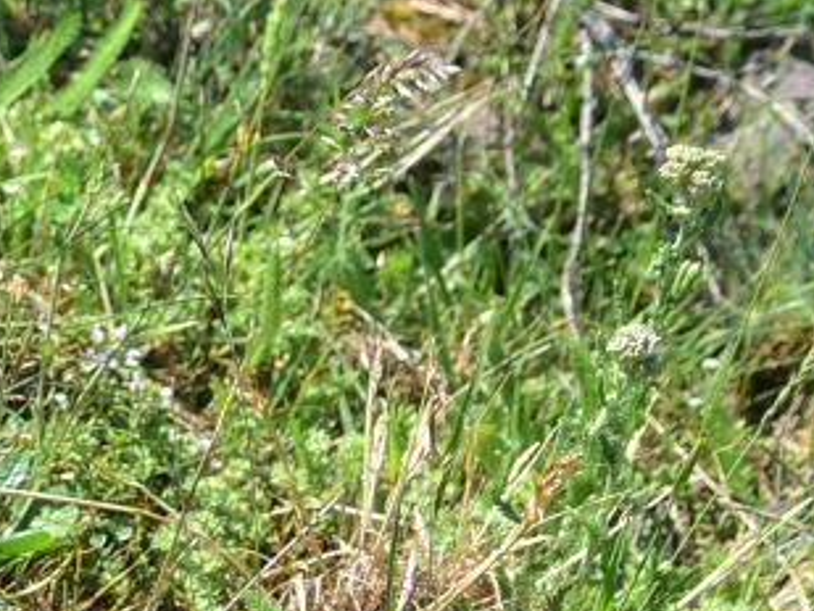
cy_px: 612
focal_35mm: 202
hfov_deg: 9.5
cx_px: -479
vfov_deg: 7.3
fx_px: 4752
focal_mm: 50
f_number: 8
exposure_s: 1/125
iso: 100
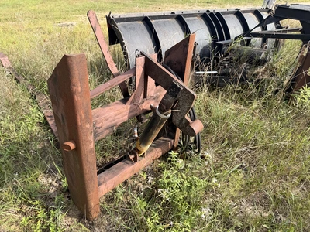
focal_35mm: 24
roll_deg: +0.1
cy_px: 116
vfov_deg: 56.8
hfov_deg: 71.6
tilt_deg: -32.6
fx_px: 215
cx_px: 155
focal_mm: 6.76
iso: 80
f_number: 1.78
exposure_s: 1/1522
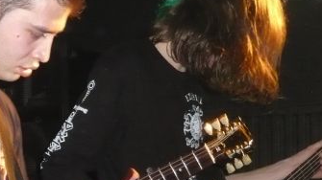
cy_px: 189
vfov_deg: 12.0
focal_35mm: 99
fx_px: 845
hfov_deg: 20.8
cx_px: -11
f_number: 3.2
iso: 400
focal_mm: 6.2
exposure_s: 1/30
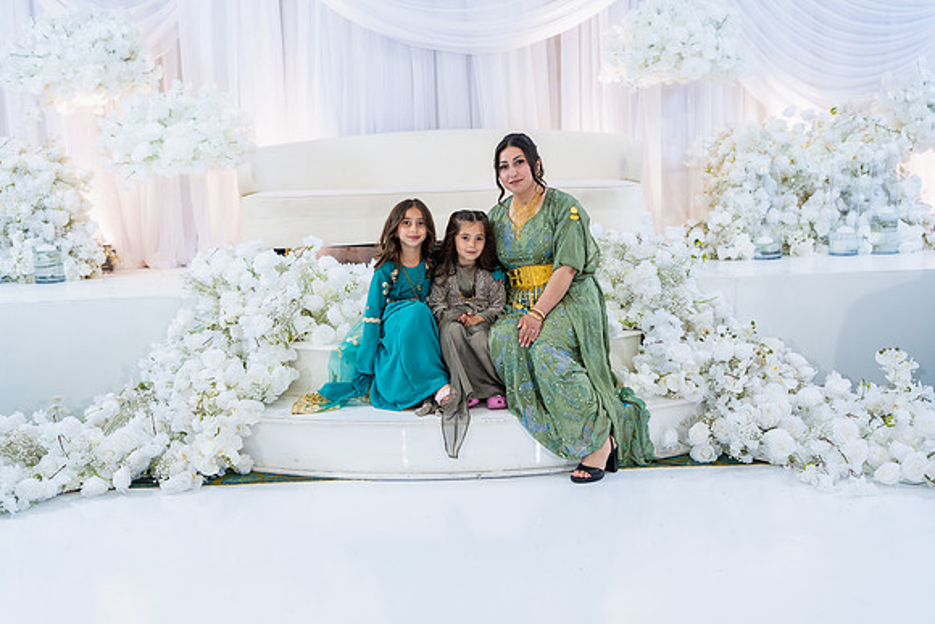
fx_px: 961
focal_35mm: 37
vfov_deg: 36.0
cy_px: 312
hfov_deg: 51.9
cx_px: 468
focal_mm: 37
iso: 500
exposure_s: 1/160
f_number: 2.8
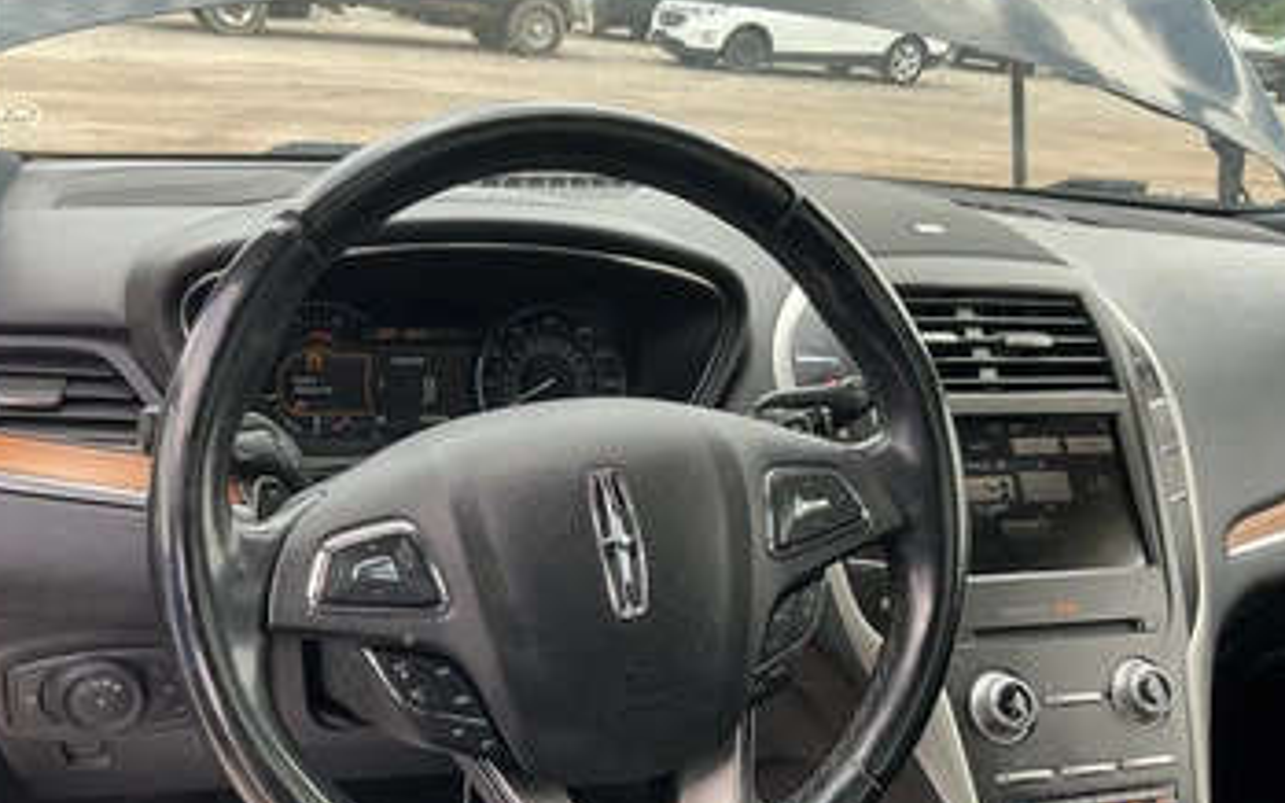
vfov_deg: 37.1
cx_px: 567
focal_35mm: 34
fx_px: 1191
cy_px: 497
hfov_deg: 56.6
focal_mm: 3
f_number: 1.8
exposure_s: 1/122
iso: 25
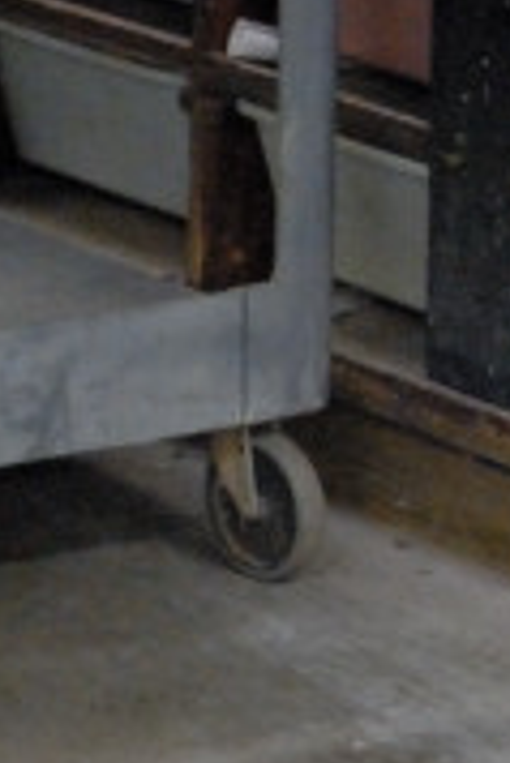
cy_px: 412
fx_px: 5874
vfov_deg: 7.4
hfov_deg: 4.9
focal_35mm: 277
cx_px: -579
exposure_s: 1/60
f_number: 4.2
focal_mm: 34
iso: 1600
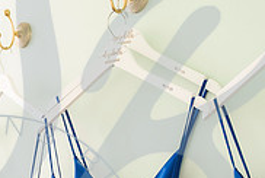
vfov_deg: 17.6
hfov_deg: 26.0
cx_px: 72
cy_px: 142
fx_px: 568
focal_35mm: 77
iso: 100
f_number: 2.8
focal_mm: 24
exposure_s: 1/125
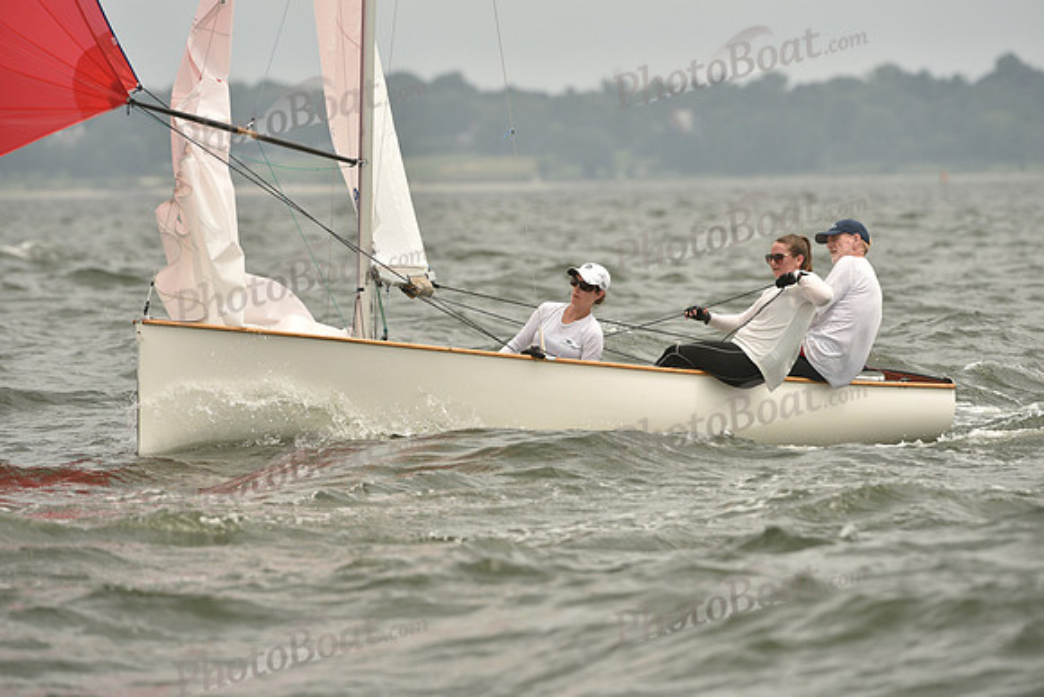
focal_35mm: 400
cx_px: 522
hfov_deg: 5.2
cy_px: 348
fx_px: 11602
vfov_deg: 3.4
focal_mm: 400
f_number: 7.1
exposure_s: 1/1250
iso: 320
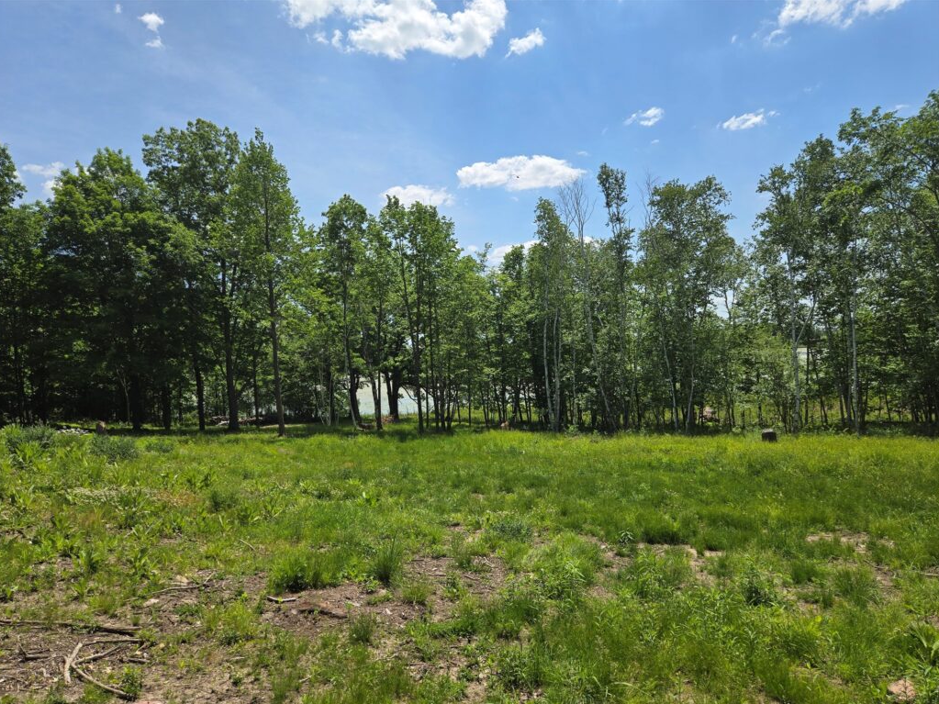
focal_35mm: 24
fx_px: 651
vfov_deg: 56.8
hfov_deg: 71.6
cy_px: 366
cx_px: 451
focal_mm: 5.4
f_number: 1.8
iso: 25
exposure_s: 1/2157
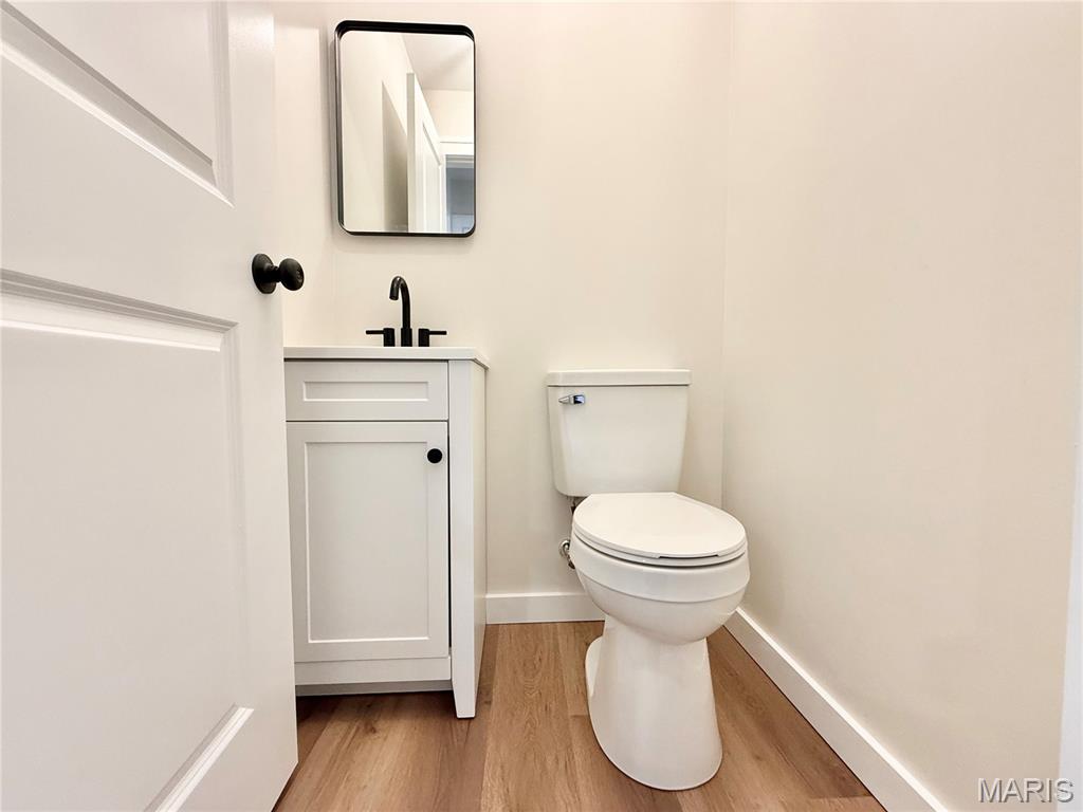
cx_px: 542
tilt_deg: -2.8
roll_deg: +0.0
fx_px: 438
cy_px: 406
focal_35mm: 14
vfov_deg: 85.7
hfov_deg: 102.1
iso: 200
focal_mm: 2.22
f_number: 2.2
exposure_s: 1/60
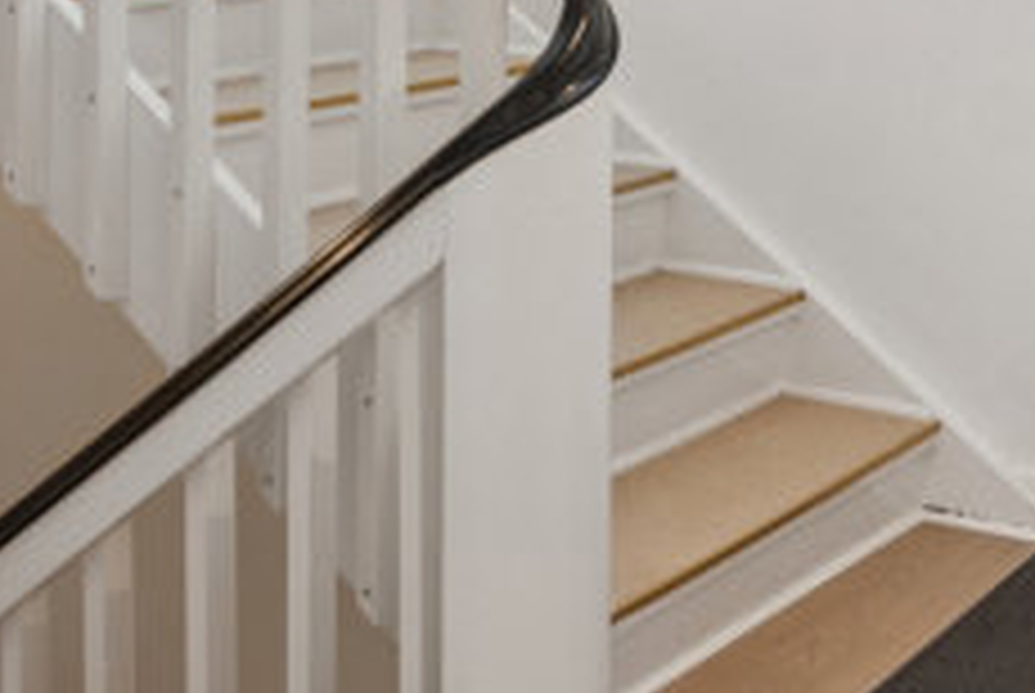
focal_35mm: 68
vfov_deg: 18.8
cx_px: 670
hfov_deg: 29.6
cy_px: -191
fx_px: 1950
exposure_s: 1/40
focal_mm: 13
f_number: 8
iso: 200
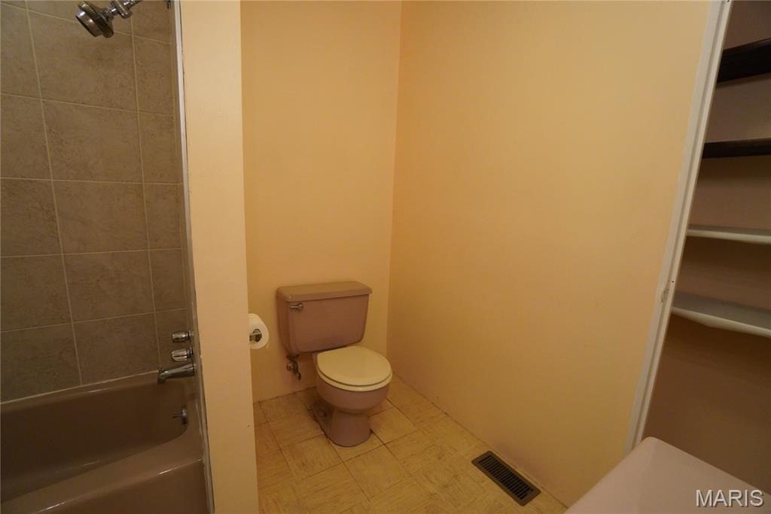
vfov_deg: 77.3
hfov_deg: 100.4
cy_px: 257
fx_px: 321
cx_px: 386
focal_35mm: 15
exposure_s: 1/160
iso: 1600
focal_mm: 10
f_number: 4
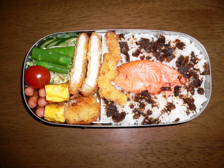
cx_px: 112
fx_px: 226
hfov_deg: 52.6
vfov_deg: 40.7
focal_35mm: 35
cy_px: 84
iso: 64
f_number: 2.8
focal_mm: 5.8
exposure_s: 1/60
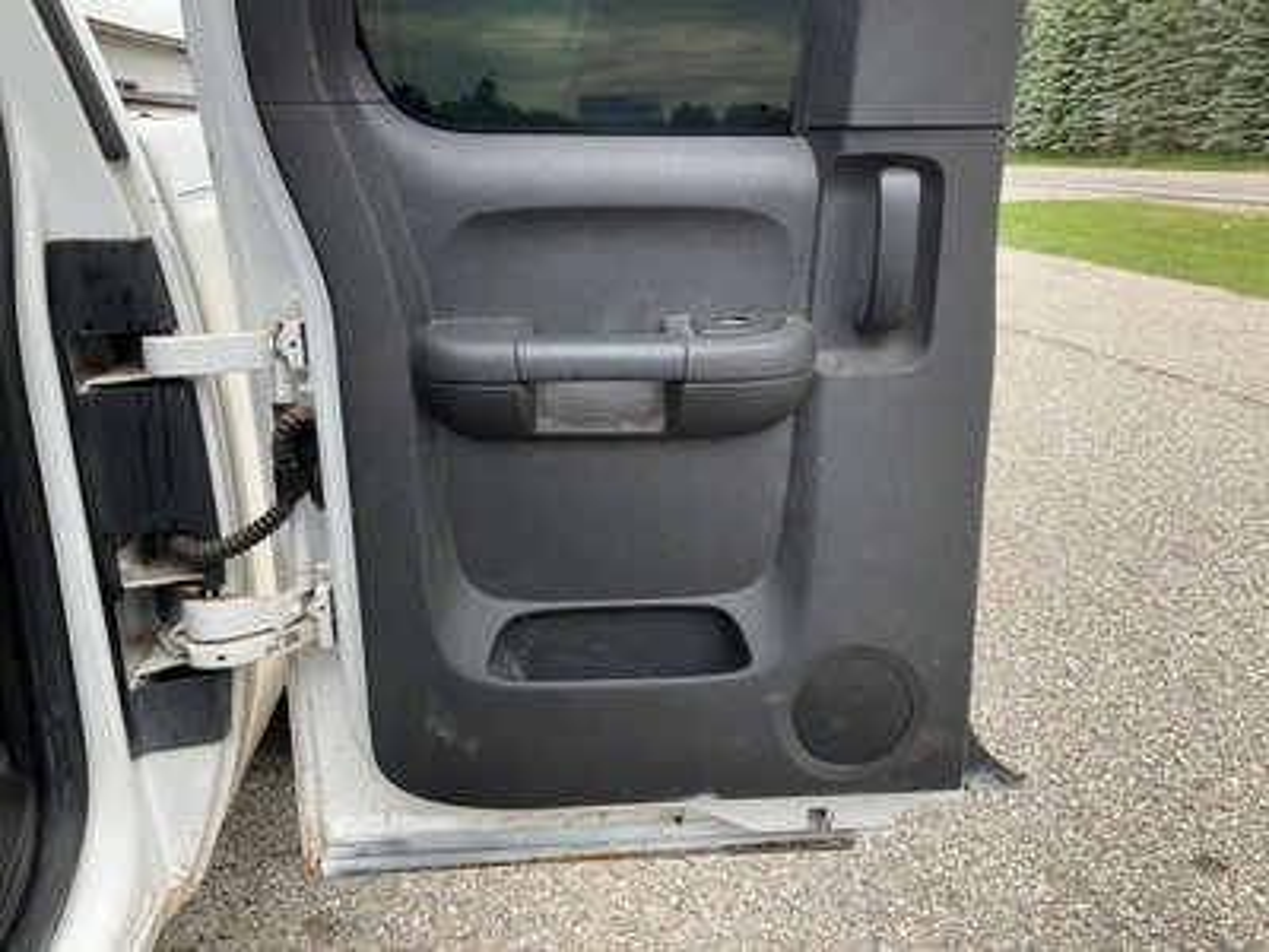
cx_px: 634
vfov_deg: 48.2
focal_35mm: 29
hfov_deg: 61.7
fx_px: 1063
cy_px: 476
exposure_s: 1/206
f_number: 1.8
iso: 20
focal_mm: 3
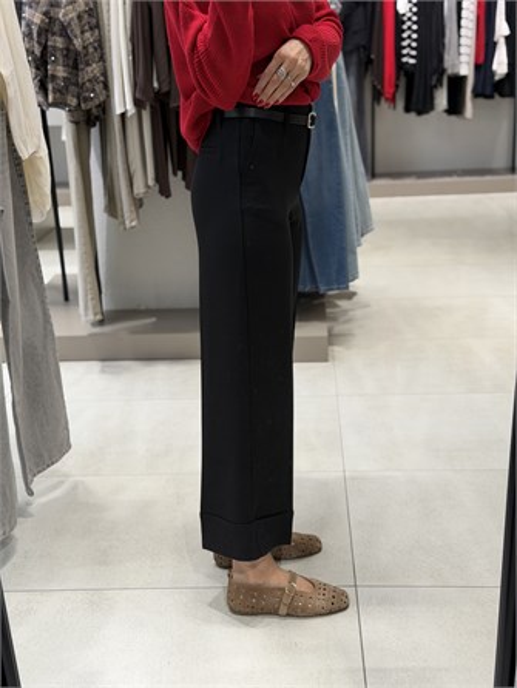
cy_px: 344
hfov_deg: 30.3
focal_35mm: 48
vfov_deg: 39.6
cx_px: 258
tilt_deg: -34.2
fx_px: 955
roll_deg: +2.4
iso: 50
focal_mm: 6.76
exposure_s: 1/100
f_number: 1.78
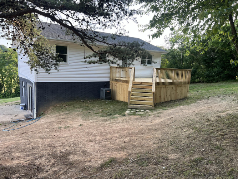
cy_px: 90
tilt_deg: -8.1
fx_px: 179
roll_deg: -2.2
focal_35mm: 26
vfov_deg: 53.0
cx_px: 119
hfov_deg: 67.3
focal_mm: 5.7
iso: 50
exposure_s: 1/310
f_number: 1.5
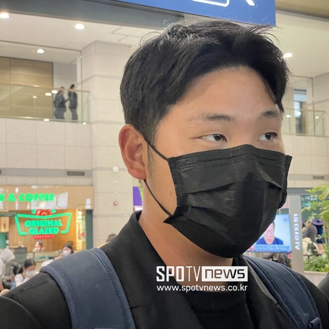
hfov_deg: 27.7
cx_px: 199
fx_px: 667
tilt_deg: +5.5
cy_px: 163
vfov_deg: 27.7
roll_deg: +1.9
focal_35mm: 62
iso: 800
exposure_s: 1/60
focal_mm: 6
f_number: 2
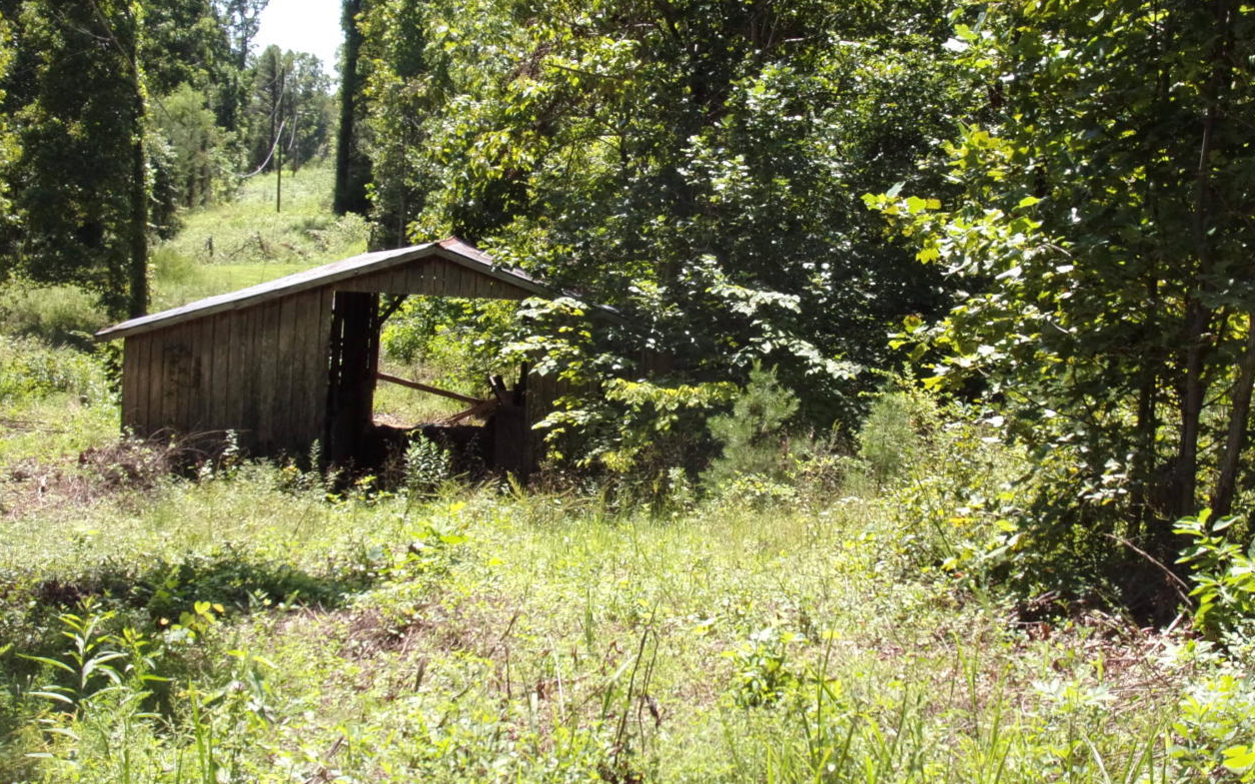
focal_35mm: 53
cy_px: 359
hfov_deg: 38.2
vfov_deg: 24.4
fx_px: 1813
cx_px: 660
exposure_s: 1/240
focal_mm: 8.3
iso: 80
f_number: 4.1
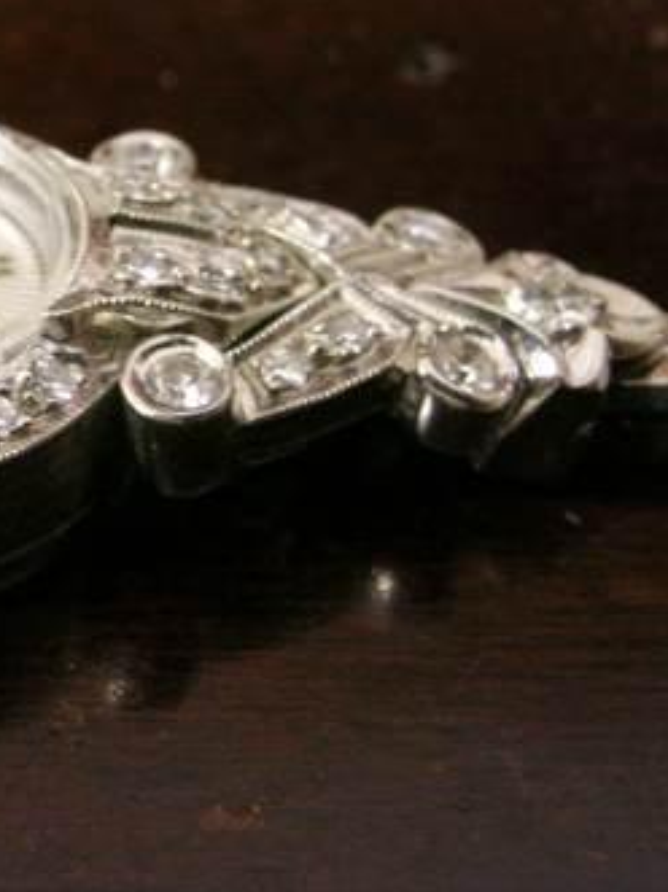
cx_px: -145
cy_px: 248
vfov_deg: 21.9
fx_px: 2291
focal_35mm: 89
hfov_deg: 15.9
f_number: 5.9
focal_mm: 9.5
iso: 200
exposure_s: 1/3.4
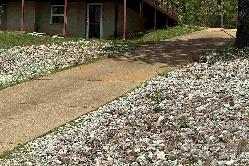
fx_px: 713
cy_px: 10
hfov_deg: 19.2
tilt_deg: +6.7
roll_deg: -3.6
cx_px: -10
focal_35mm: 103
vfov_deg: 13.2
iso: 100
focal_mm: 6.86
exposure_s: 1/10417
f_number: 1.78
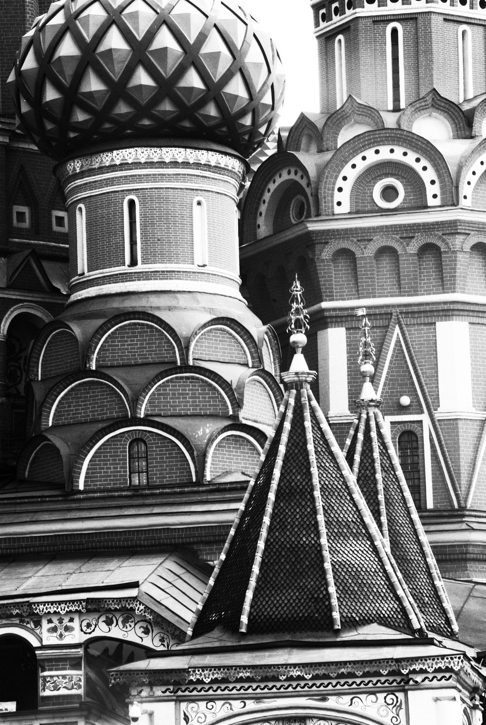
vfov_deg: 14.4
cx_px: 243
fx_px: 2877
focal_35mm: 142
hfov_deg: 9.7
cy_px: 362
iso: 400
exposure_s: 1/90
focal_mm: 95
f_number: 22
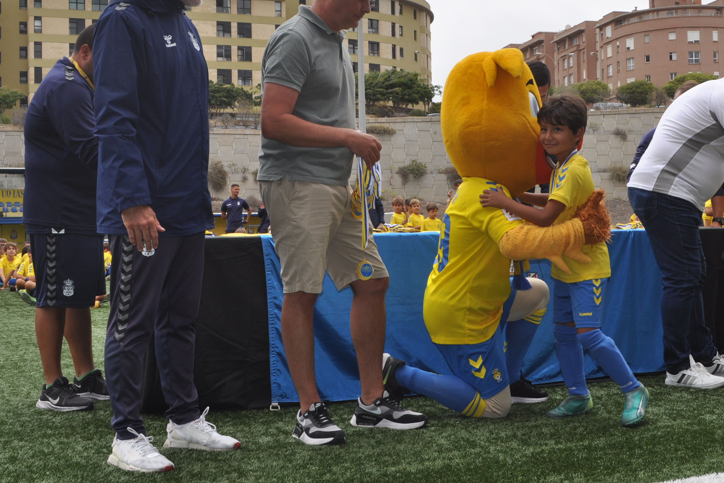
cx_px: 414
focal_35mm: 52
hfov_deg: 38.1
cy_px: 203
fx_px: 1046
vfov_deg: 26.0
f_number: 11
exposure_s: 1/200
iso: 200
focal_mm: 24
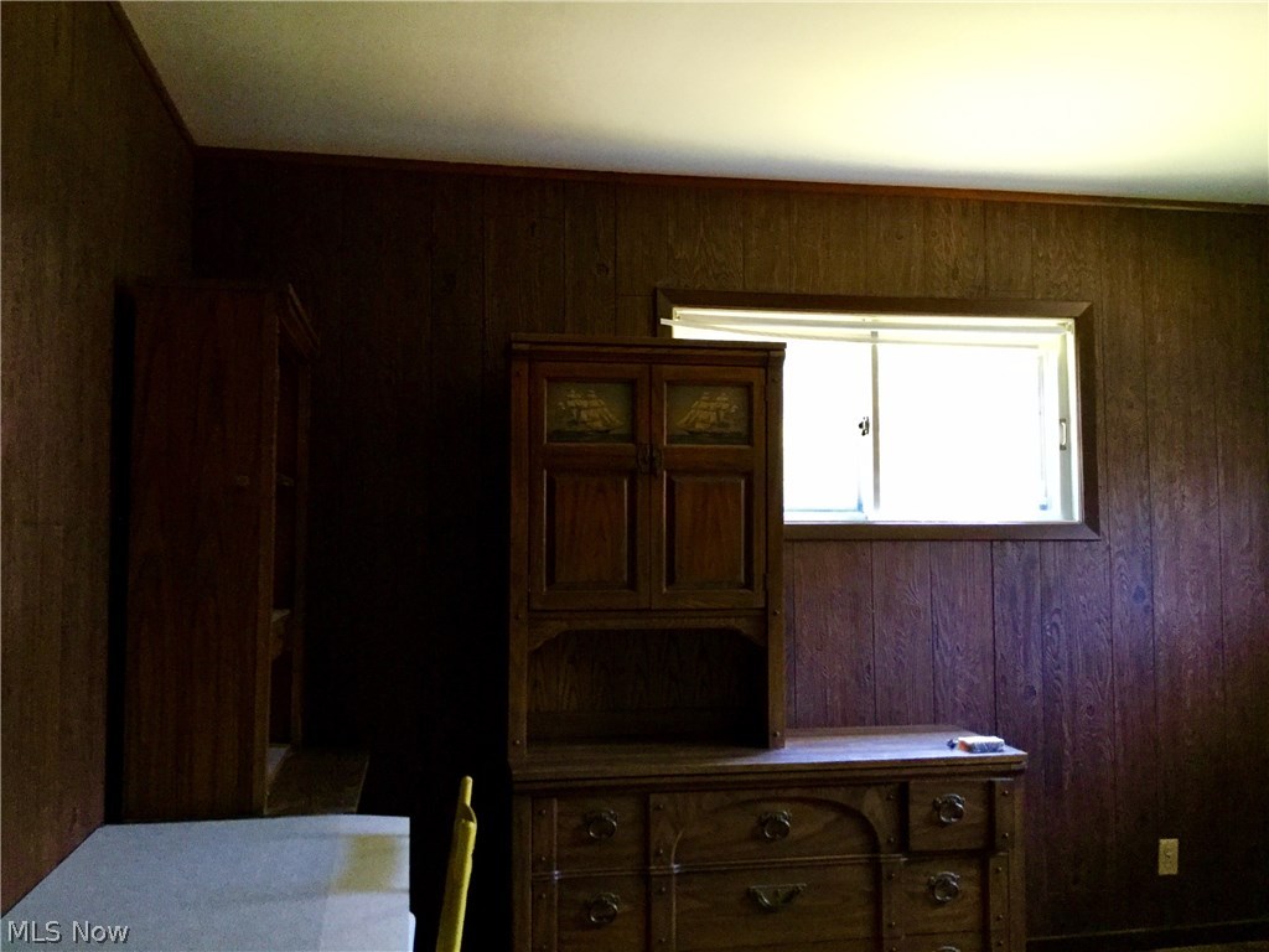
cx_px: 634
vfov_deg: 45.4
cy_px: 476
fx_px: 1136
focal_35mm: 31
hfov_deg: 58.4
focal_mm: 3.3
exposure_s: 1/24
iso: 200
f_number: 2.4
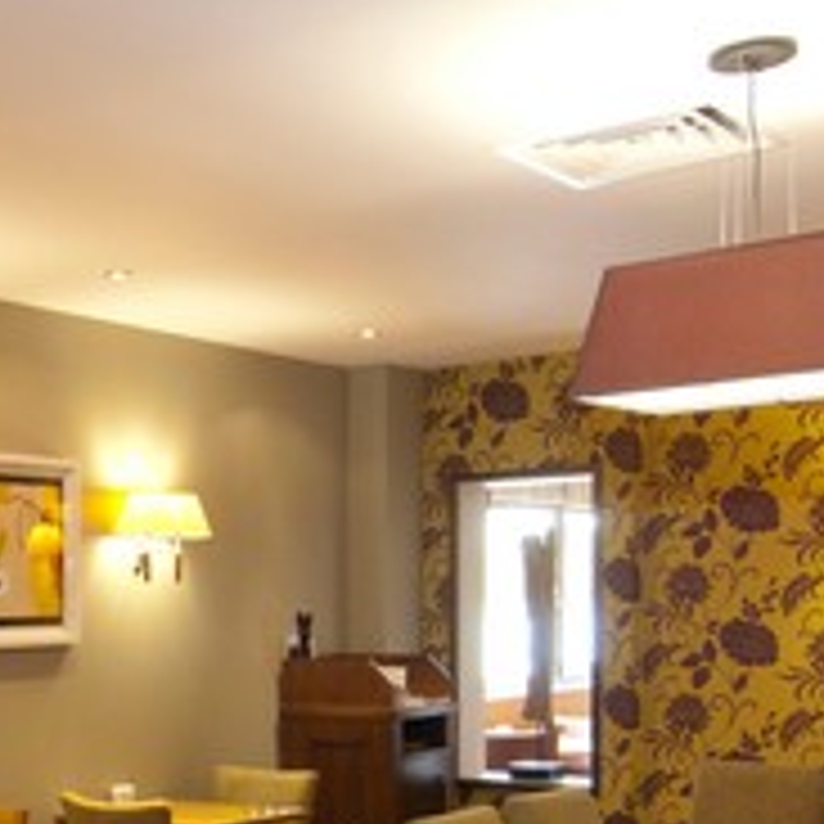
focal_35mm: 57
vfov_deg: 29.1
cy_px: 711
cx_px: -27
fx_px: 1535
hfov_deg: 28.0
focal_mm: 16
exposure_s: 1/2
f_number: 8
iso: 400
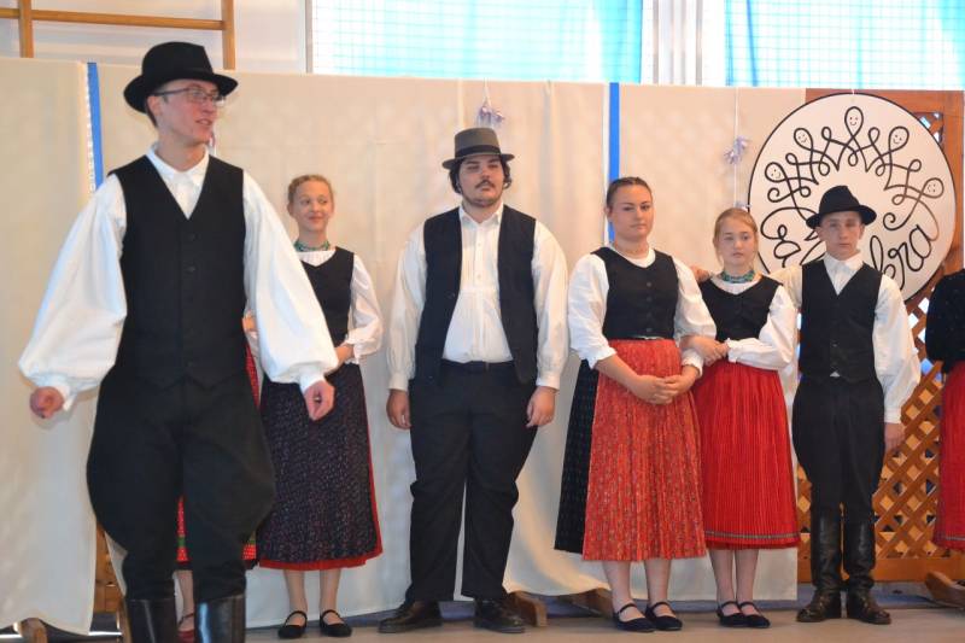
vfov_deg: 17.5
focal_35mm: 78
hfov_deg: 26.0
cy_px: 322
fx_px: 2090
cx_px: 482
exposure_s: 1/60
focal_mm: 52
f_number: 5
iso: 2800
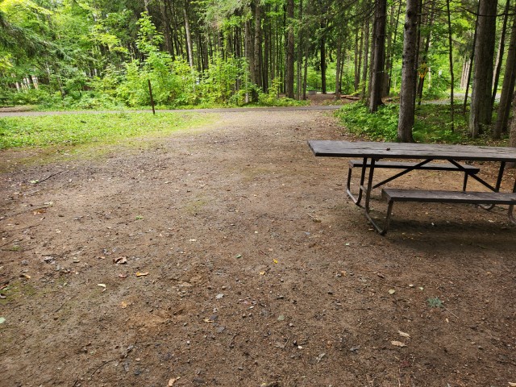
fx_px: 343
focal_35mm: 23
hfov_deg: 73.9
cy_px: 194
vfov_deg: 58.9
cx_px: 258
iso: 100
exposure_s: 1/180
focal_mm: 5.4
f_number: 1.8
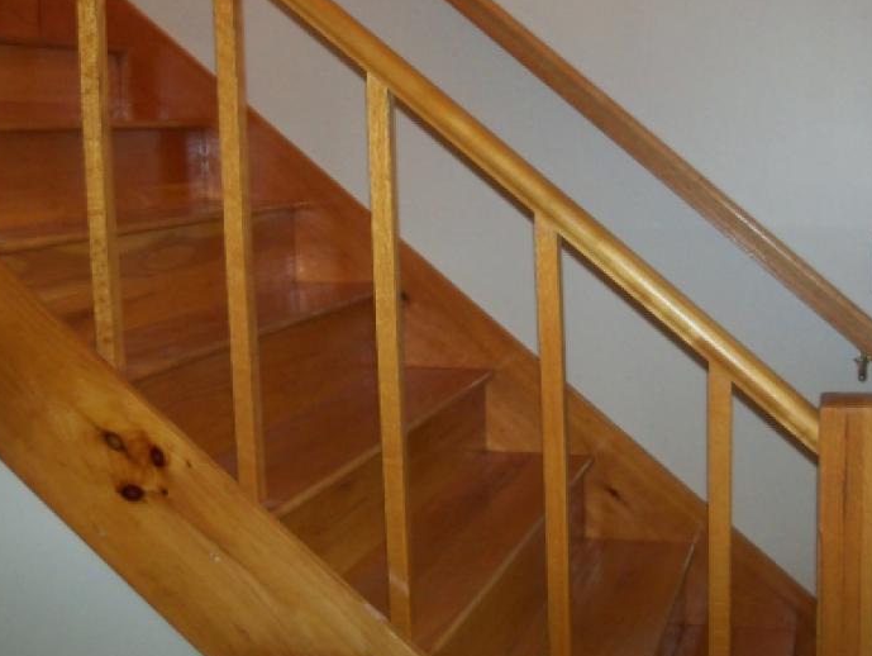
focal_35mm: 52
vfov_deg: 28.0
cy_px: 260
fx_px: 1311
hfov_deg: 36.8
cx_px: 452
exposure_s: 1/30
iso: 200
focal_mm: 6.2
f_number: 3.5
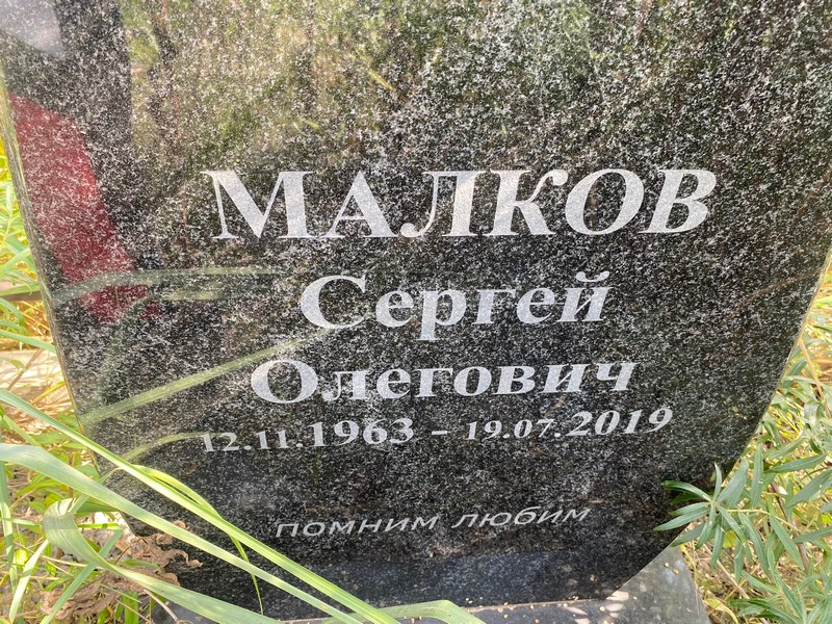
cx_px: 416
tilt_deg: -43.1
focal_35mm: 26
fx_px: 625
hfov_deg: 67.3
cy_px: 312
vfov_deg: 53.1
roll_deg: -2.3
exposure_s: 1/122
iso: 64
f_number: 1.8
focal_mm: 4.25
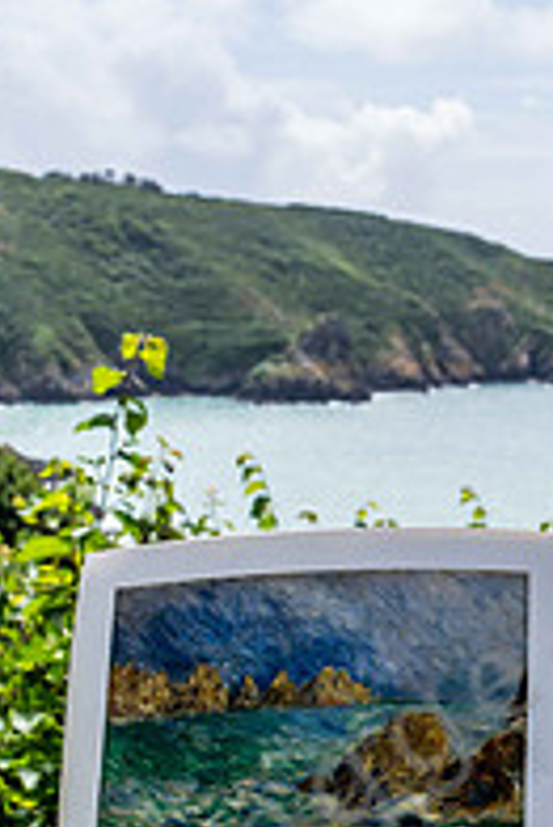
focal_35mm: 75
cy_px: 563
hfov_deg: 17.4
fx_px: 1725
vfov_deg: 26.8
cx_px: 654
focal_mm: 25
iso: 125
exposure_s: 1/250
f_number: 8
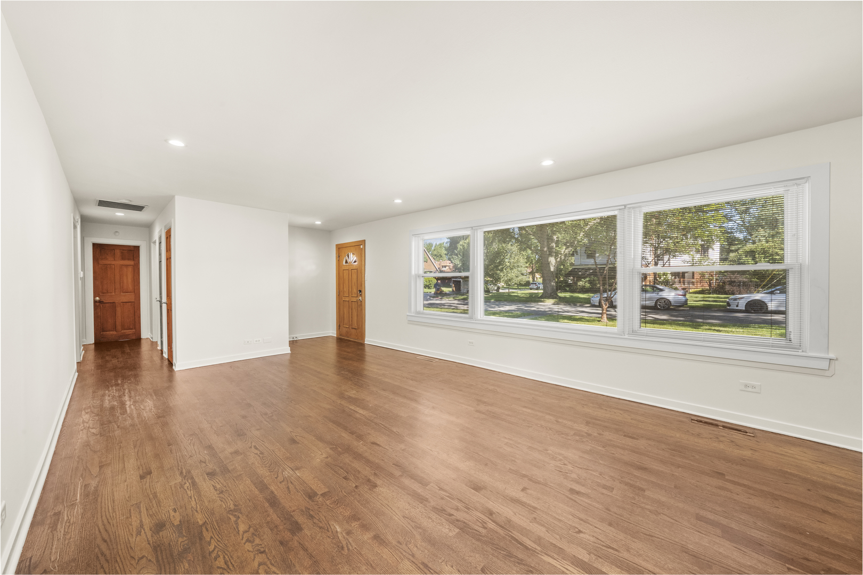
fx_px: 288
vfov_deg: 90.0
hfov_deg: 112.6
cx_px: 432
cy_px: 288
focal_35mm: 12
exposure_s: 1/2.5
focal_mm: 12
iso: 800
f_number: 14
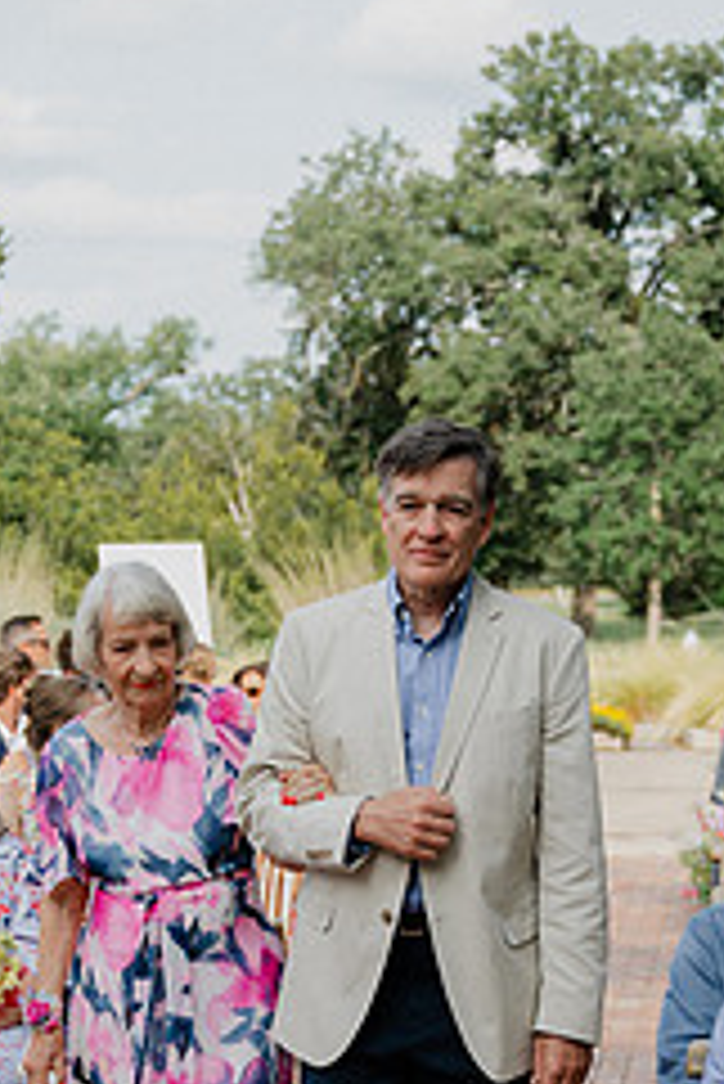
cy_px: 841
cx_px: 288
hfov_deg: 14.1
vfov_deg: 20.8
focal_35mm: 97
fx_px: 2922
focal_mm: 52
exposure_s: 1/640
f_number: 3.5
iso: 64
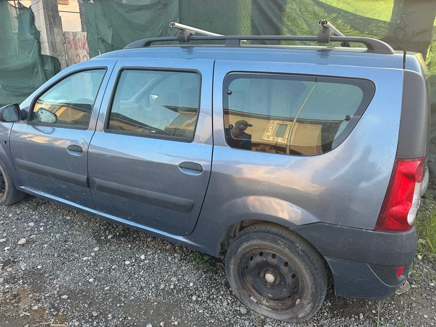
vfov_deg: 56.8
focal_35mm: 24
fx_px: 302
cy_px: 164
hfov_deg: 71.6
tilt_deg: -20.9
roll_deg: -1.3
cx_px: 218
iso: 64
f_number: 1.78
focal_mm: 6.76
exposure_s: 1/159
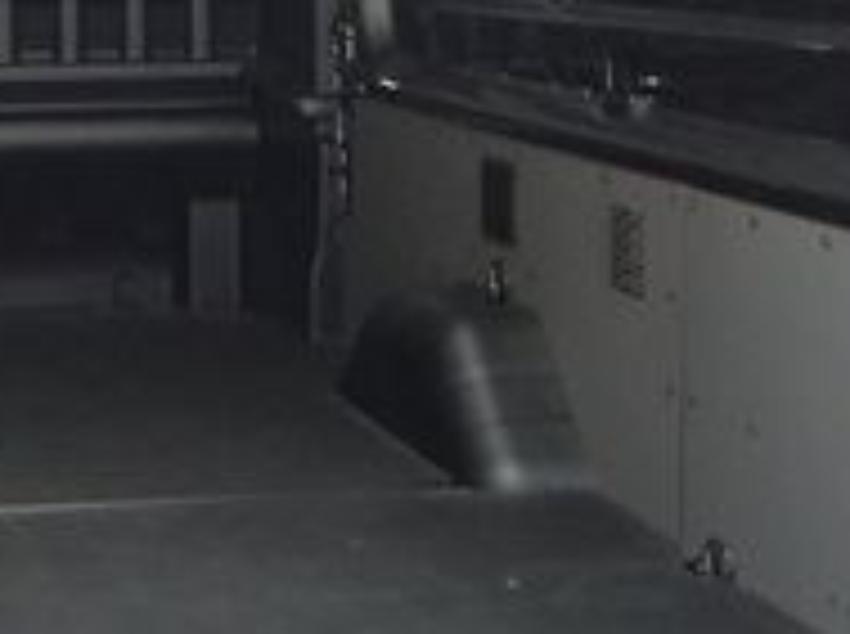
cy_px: -72
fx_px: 2328
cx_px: 112
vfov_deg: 15.1
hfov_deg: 20.3
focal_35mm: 95
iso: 400
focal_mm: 6
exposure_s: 1/50
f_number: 2.8
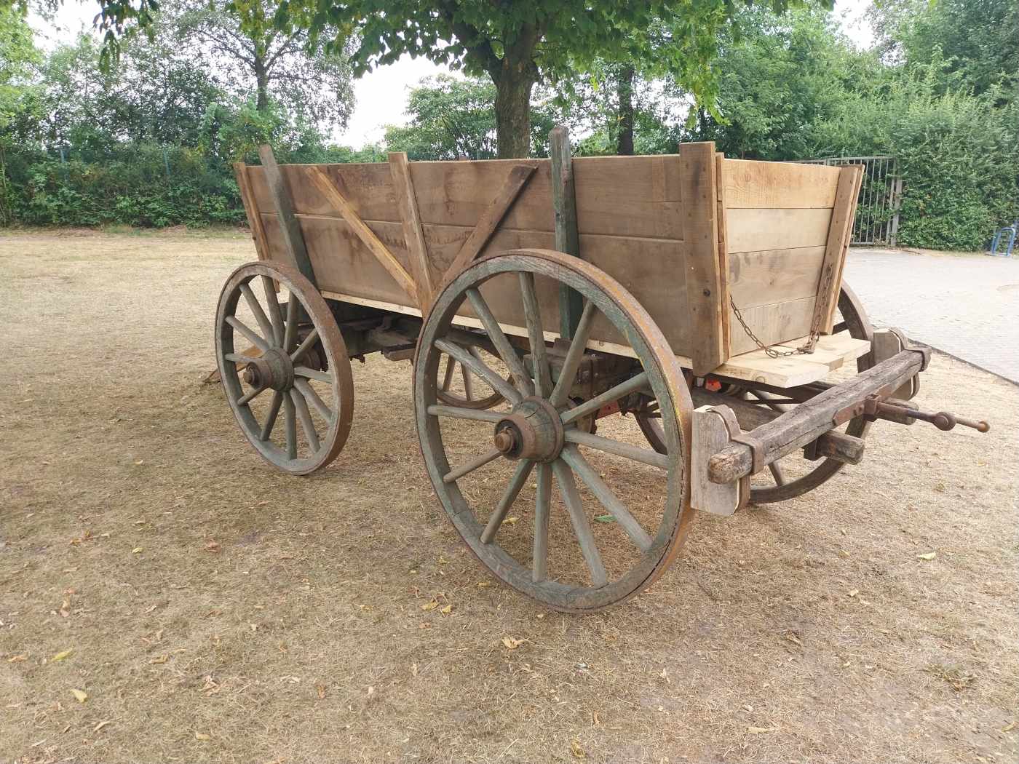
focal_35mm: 26
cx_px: 510
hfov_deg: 67.3
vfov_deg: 53.1
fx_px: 765
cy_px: 382
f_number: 1.8
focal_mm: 4
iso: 40
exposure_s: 1/50
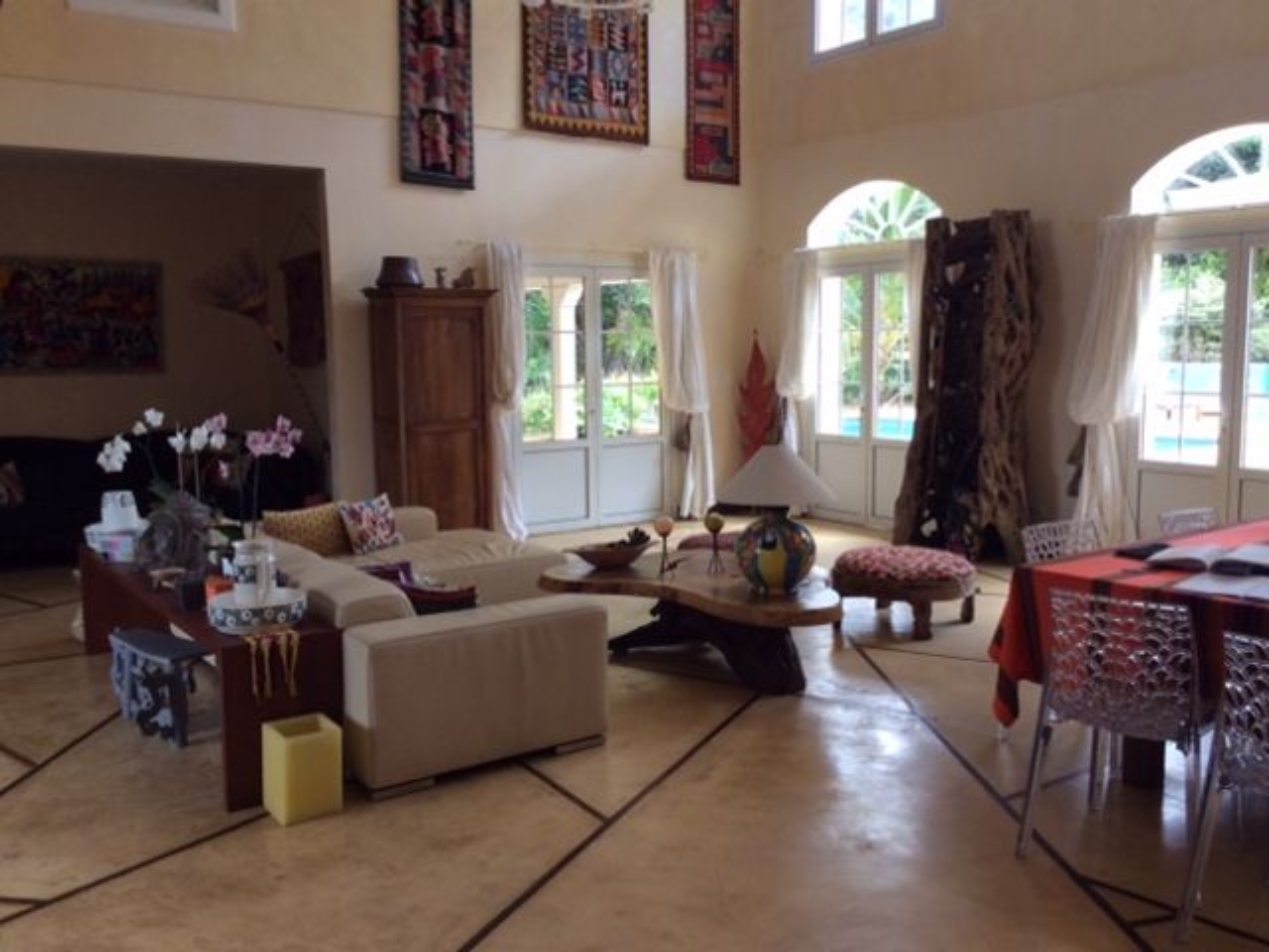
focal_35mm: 32
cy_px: 476
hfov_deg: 56.8
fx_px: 1173
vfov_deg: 44.2
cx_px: 634
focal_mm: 3.3
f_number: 2.4
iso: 40
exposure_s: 1/40
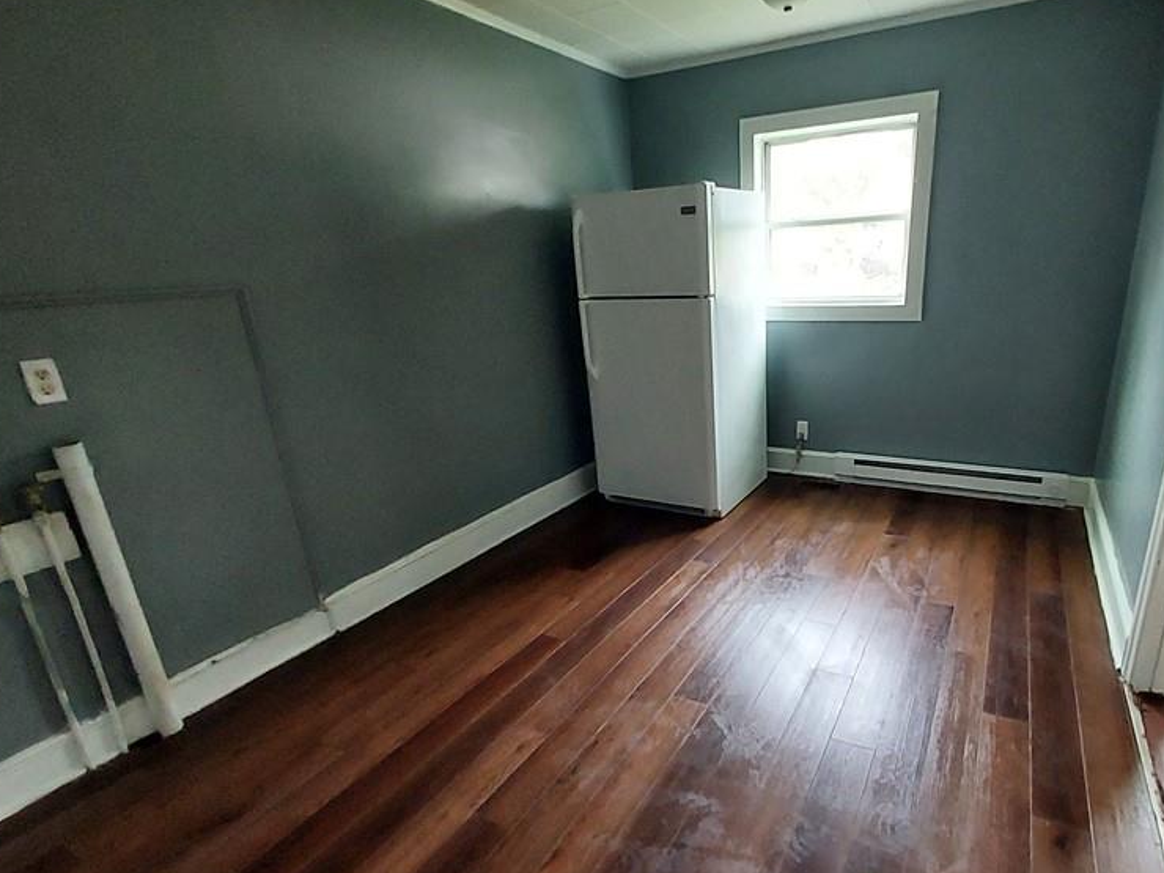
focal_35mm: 18
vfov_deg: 71.5
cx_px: 681
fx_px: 605
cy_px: 459
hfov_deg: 87.0
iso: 250
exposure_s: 1/60
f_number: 2.2
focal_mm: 1.42
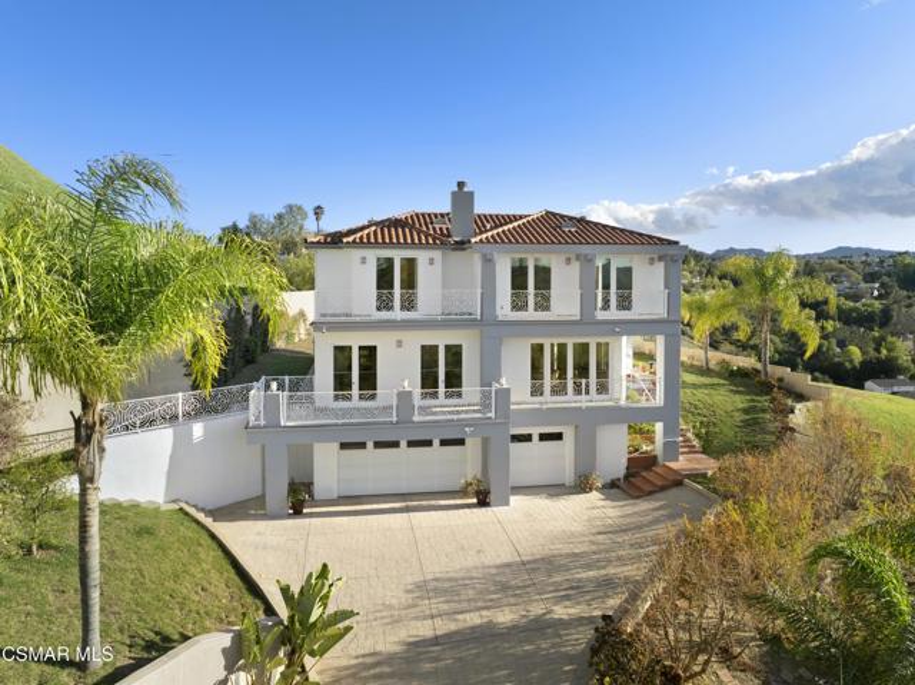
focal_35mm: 24
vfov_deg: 56.8
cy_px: 342
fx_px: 634
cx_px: 458
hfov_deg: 71.6
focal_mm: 12.29
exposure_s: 1/640
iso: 110
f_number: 2.8
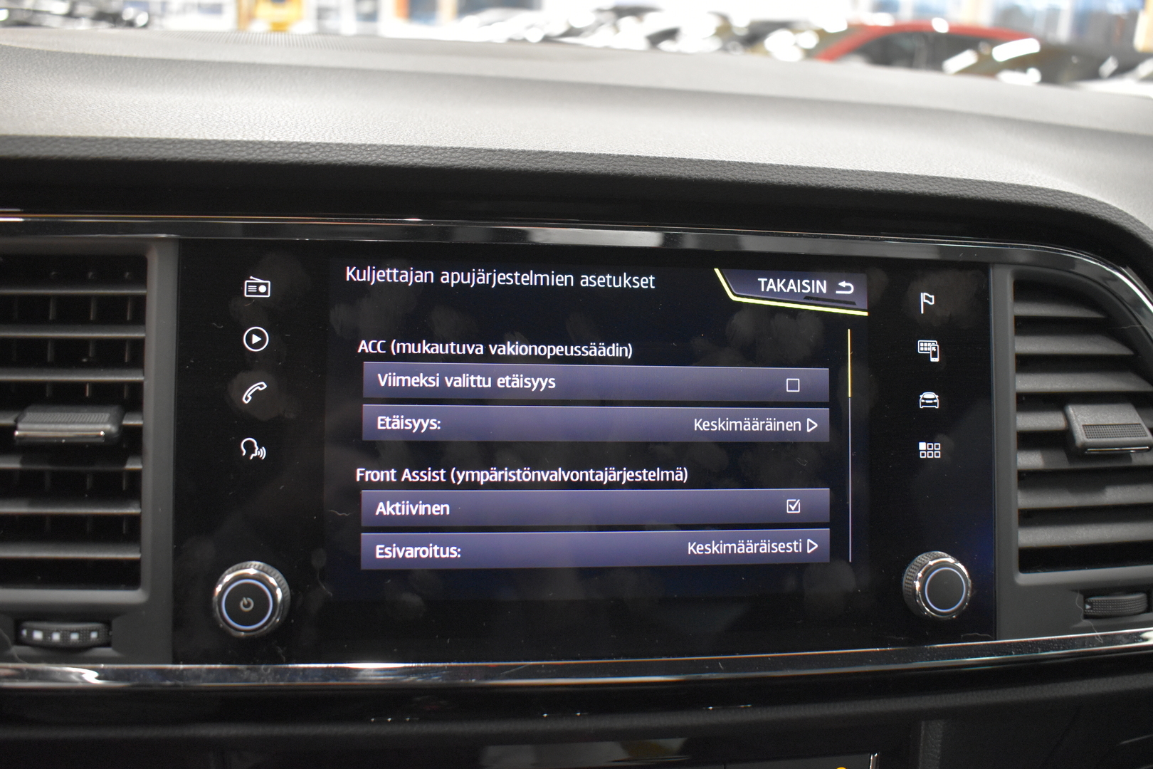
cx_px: 576
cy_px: 384
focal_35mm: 32
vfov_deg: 41.7
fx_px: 1009
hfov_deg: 59.5
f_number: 3.8
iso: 2500
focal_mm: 21
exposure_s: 1/30
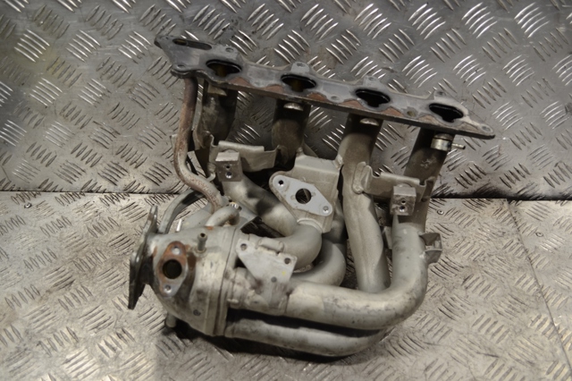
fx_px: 572
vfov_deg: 36.8
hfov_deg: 53.2
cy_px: 190
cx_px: 286
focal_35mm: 36
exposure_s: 1/30
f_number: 4
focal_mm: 24
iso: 110
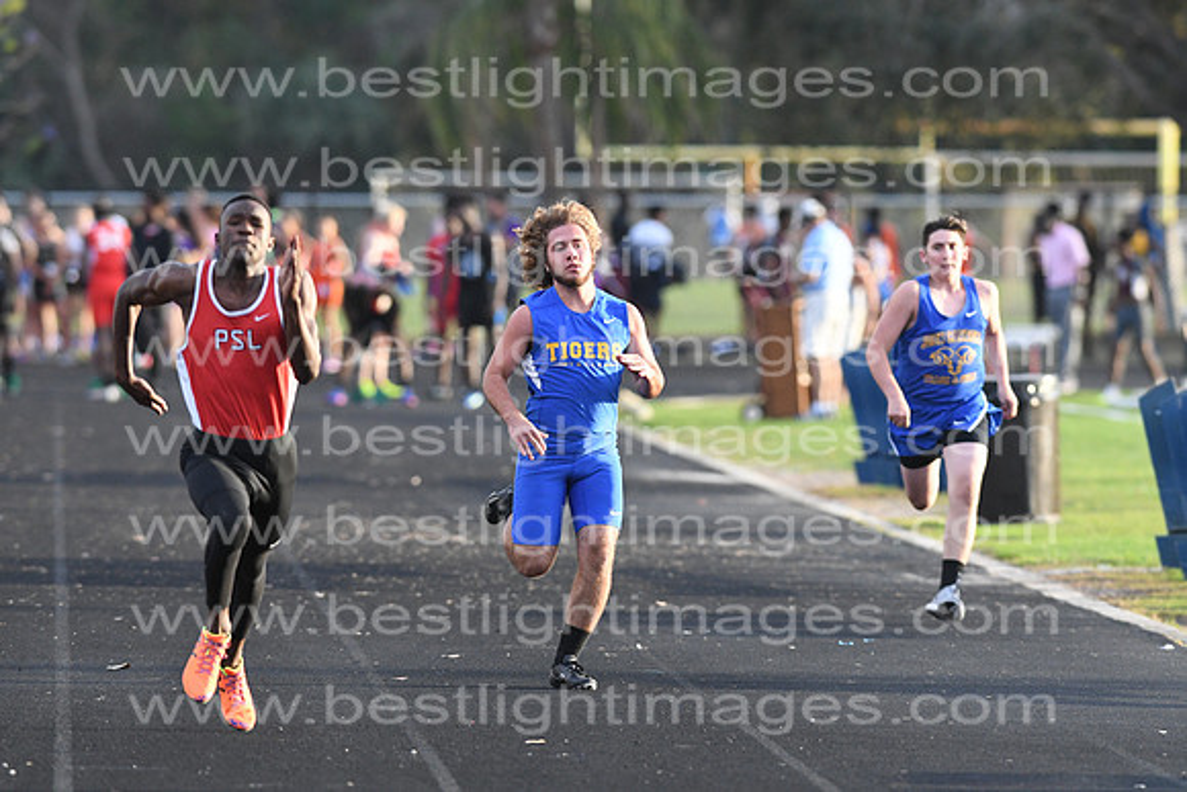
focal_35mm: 450
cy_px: 396
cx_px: 594
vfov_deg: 3.1
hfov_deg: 4.6
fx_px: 14840
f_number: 4
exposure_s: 1/2000
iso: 2000
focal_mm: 300
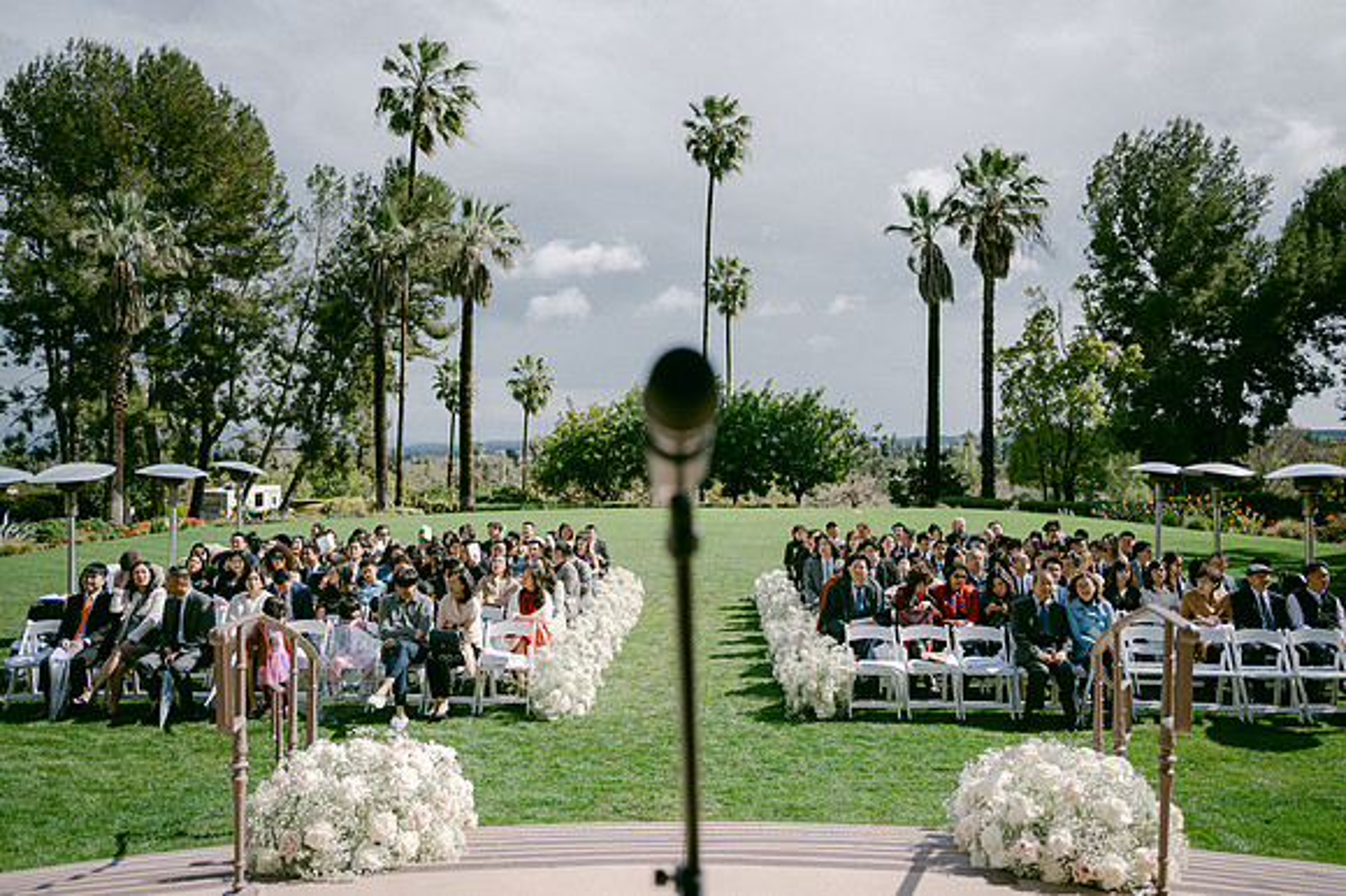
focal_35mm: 28
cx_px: 673
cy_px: 448
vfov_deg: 46.4
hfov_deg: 65.5
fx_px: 1046
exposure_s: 1/2500
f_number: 2.8
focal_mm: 28
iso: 100
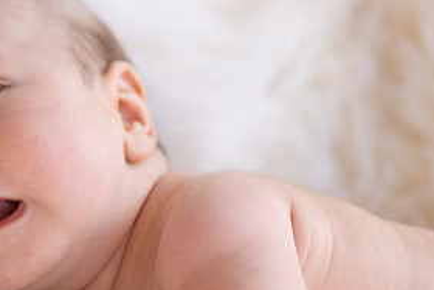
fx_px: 2123
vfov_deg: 7.8
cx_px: 225
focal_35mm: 176
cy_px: 261
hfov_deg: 11.7
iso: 100
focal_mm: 85
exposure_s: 1/125
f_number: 2.5
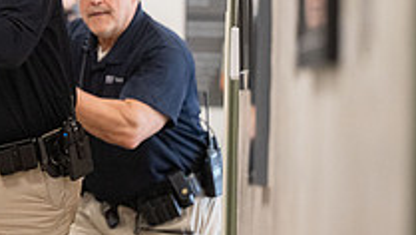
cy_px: 51
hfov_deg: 4.5
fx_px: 5299
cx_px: -102
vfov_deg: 2.5
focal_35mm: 480
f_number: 2.8
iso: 2500
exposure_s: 1/640
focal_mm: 165
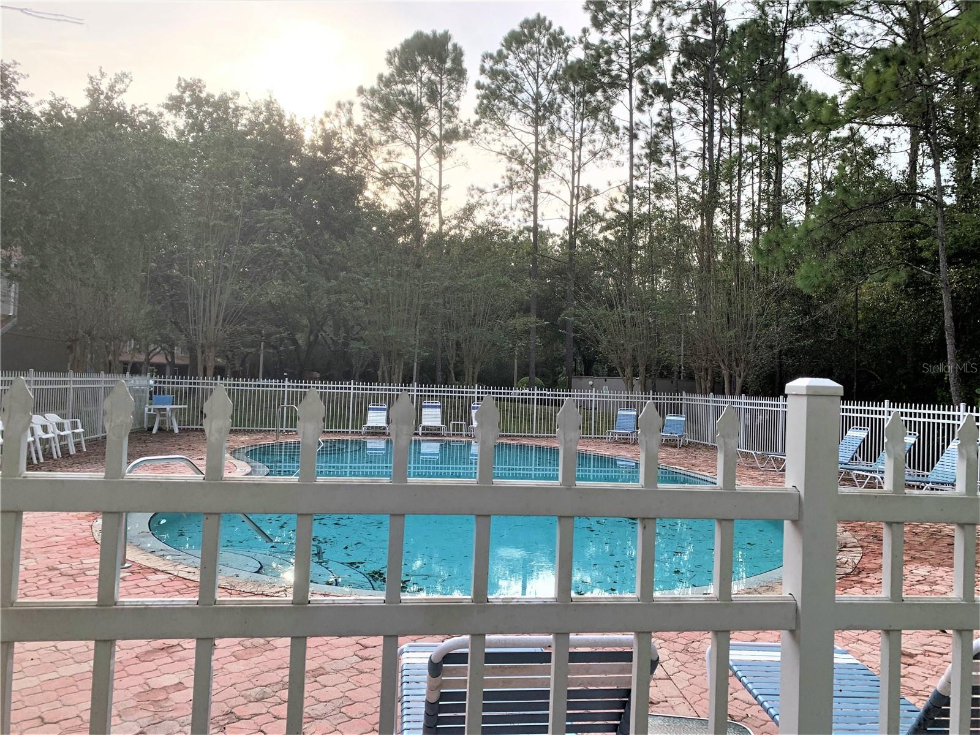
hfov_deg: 67.3
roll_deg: -4.2
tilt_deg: +1.6
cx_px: 490
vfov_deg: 53.1
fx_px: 736
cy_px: 368
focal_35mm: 26
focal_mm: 4.25
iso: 25
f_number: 1.8
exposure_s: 1/796
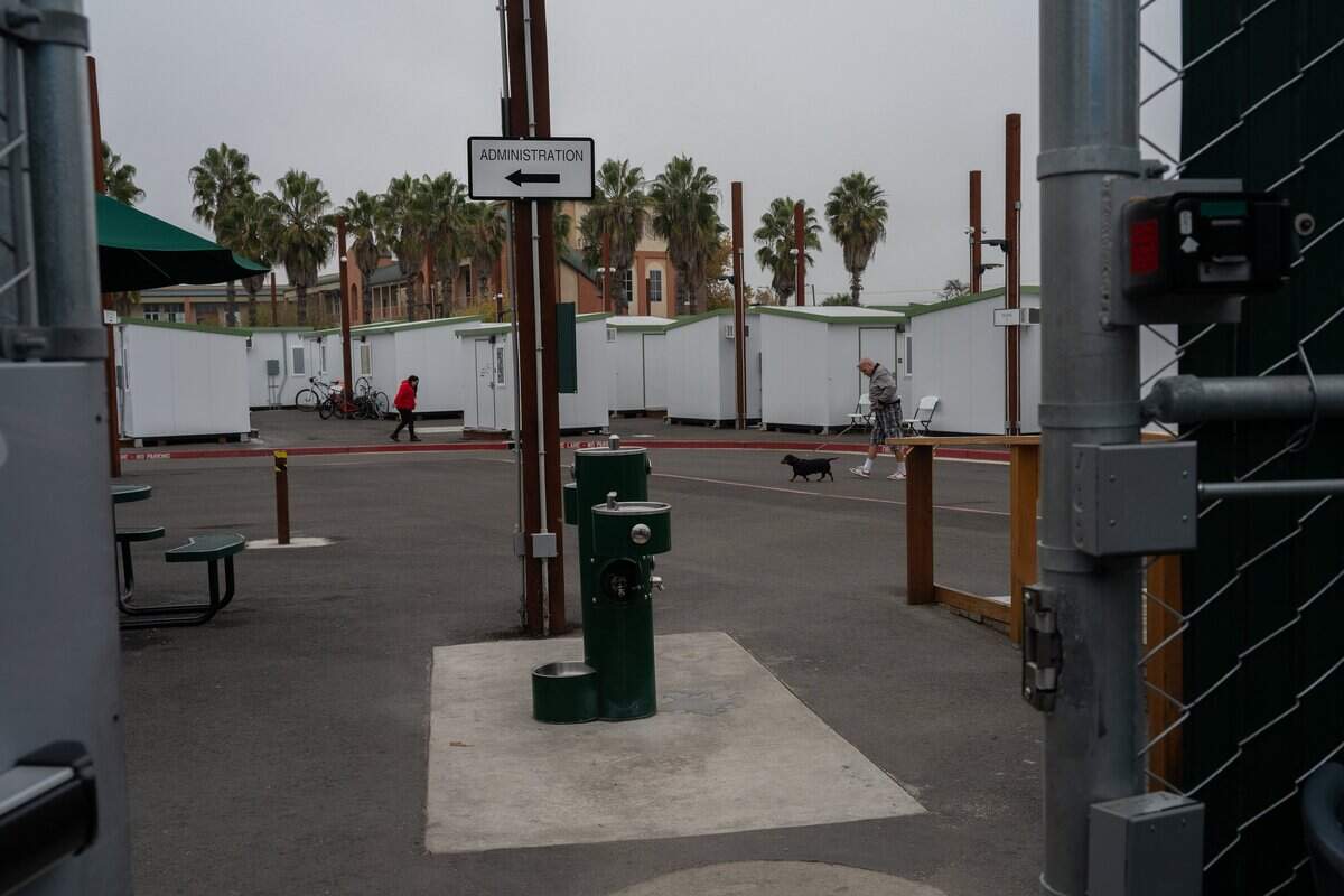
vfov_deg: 38.4
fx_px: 1288
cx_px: 672
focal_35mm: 34
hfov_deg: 55.1
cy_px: 448
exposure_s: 1/400
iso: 400
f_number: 7.1
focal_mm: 34.5
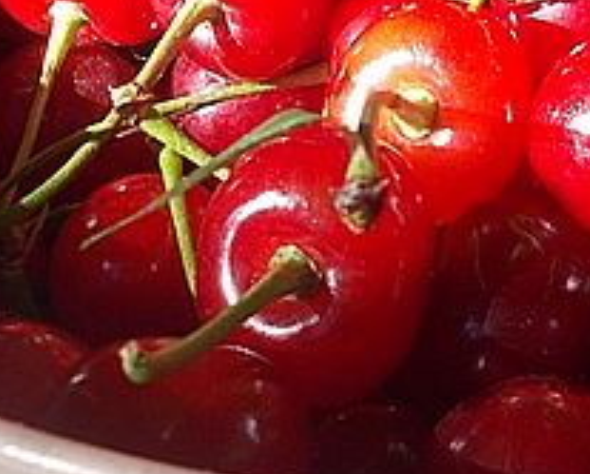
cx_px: 638
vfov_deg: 15.6
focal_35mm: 98
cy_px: 111
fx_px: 1713
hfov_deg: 18.8
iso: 80
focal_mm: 4.6
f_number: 3.2
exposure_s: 1/125
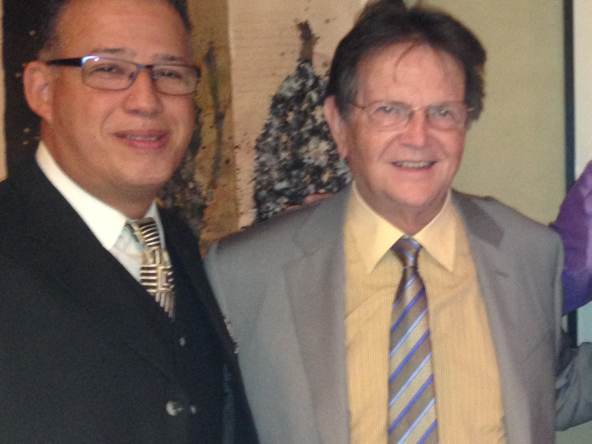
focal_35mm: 66
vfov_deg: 22.2
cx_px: 508
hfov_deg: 28.5
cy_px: 255
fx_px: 1129
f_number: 2.4
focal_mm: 4.12
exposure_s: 1/16
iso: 250
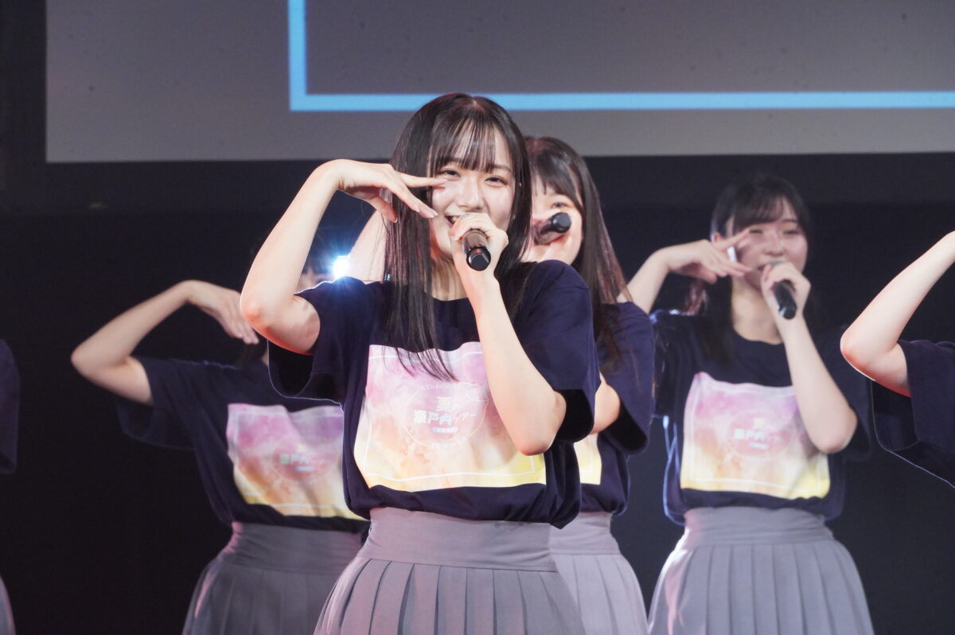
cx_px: 478
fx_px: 7952
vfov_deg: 4.6
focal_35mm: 300
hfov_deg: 6.9
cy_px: 318
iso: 10000
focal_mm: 300
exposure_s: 1/200
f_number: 16
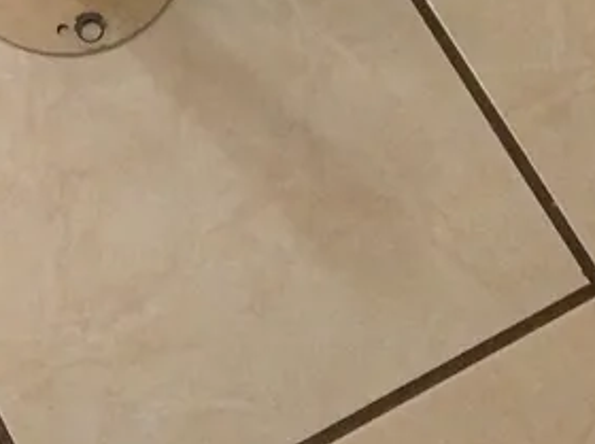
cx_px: -53
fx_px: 2145
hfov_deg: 15.4
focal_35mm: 125
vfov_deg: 11.4
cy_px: -172
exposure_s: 1/17
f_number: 2.4
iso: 200
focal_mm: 4.28
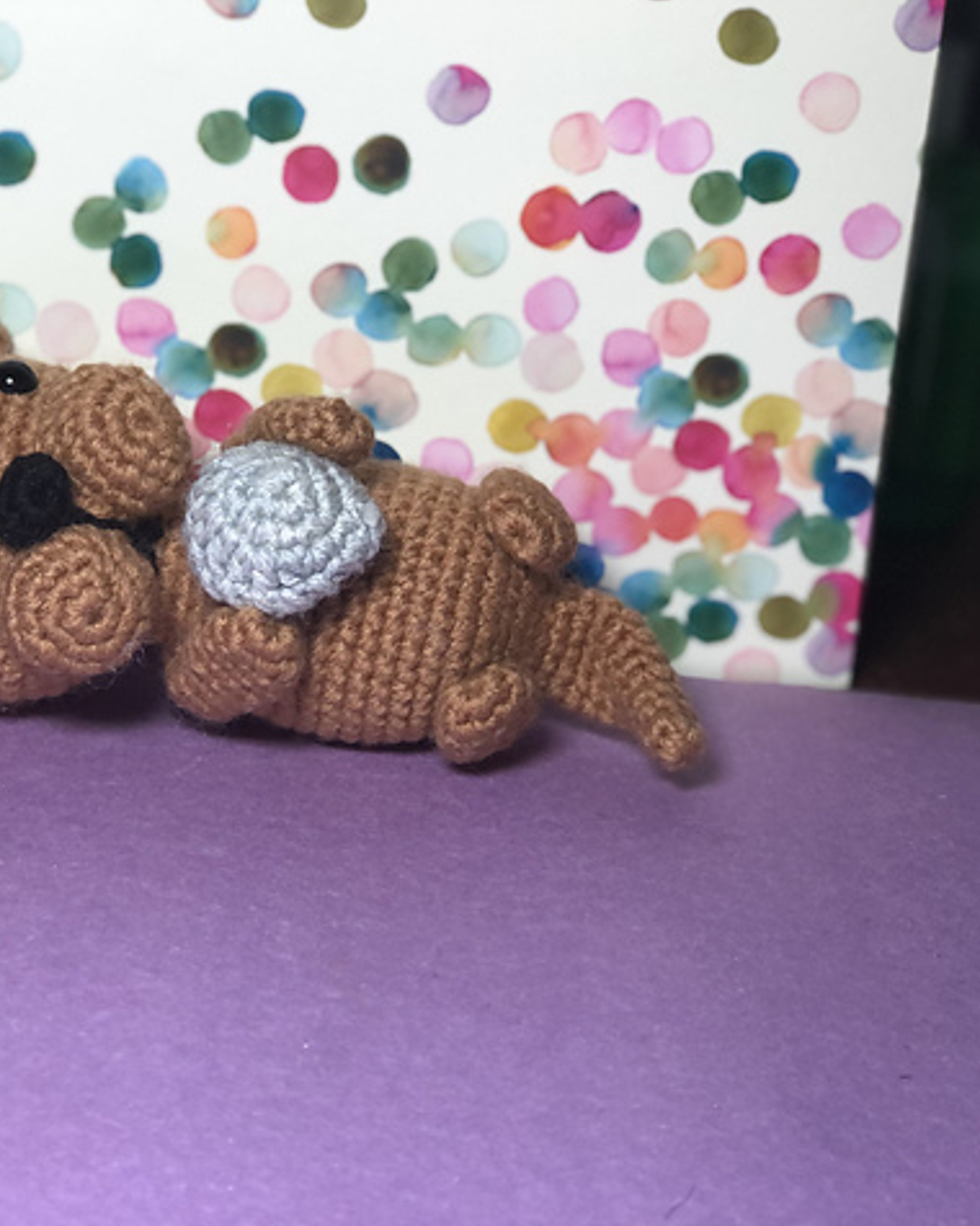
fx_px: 2719
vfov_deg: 25.4
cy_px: 609
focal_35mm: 75
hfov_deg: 20.3
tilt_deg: -19.8
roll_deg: -3.6
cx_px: 273
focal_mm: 6.6
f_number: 2.8
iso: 25
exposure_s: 1/30
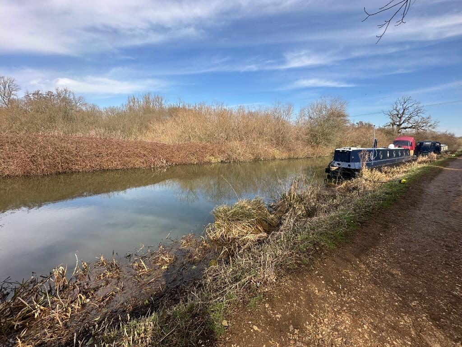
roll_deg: -0.6
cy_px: 174
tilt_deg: -12.3
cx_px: 231
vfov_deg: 85.7
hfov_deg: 102.1
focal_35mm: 14
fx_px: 187
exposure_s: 1/790
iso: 40
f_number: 2.2
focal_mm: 2.22
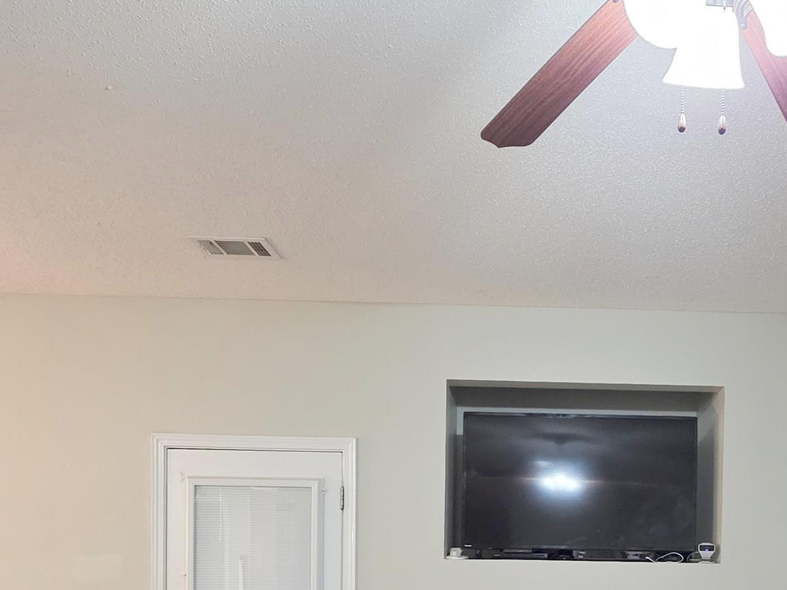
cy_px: 602
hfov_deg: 53.7
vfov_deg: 37.9
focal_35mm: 33
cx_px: 554
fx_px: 750
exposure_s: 1/60
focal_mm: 2.2
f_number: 1.9
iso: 400
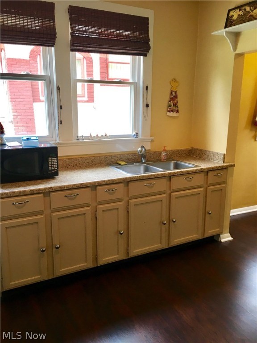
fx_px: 287
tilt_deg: -13.6
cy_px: 172
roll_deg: -0.2
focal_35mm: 29
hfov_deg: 48.2
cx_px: 128
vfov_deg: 61.7
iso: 25
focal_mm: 4.15
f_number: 2.2
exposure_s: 1/40
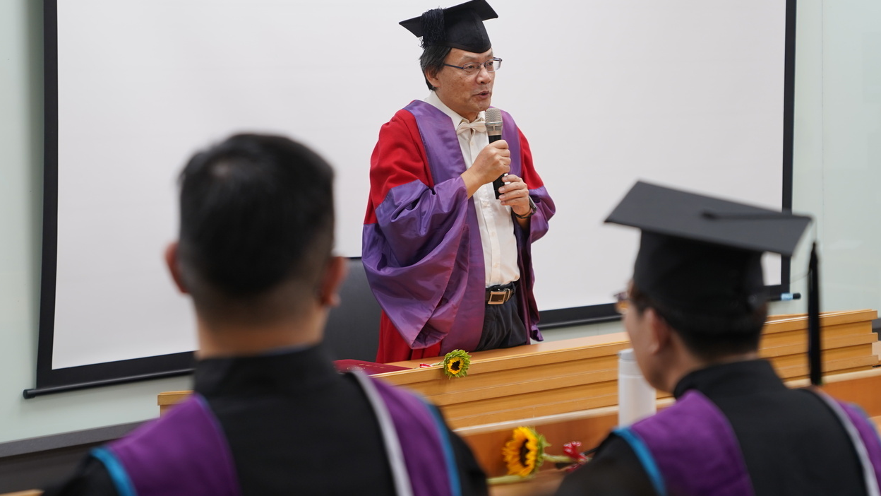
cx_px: 454
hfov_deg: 22.7
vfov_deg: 12.8
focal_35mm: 94
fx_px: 2196
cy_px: 135
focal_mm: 70
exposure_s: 1/80
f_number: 2.8
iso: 250
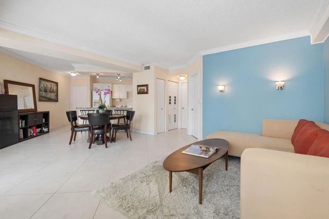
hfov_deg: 96.8
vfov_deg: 73.7
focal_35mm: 16
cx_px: 164
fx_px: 146
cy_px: 110
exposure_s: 1/20
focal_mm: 16
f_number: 8
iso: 250
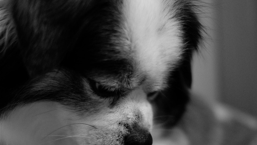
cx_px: 123
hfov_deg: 31.0
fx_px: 463
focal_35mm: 68
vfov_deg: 17.7
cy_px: 101
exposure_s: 1/30
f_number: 1.4
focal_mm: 35
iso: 1600
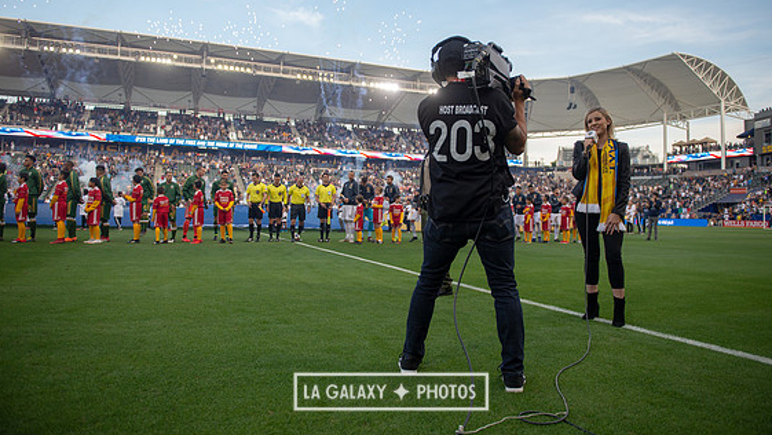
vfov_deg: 44.3
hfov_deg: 71.9
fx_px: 532
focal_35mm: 26
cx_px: 391
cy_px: 185
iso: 400
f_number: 2.8
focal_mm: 24
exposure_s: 1/1000
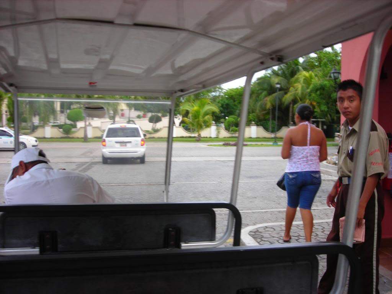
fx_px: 430
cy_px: 147
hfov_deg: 49.0
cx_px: 196
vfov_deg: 37.7
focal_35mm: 38
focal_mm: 6.3
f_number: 3.2
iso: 50
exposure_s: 1/112
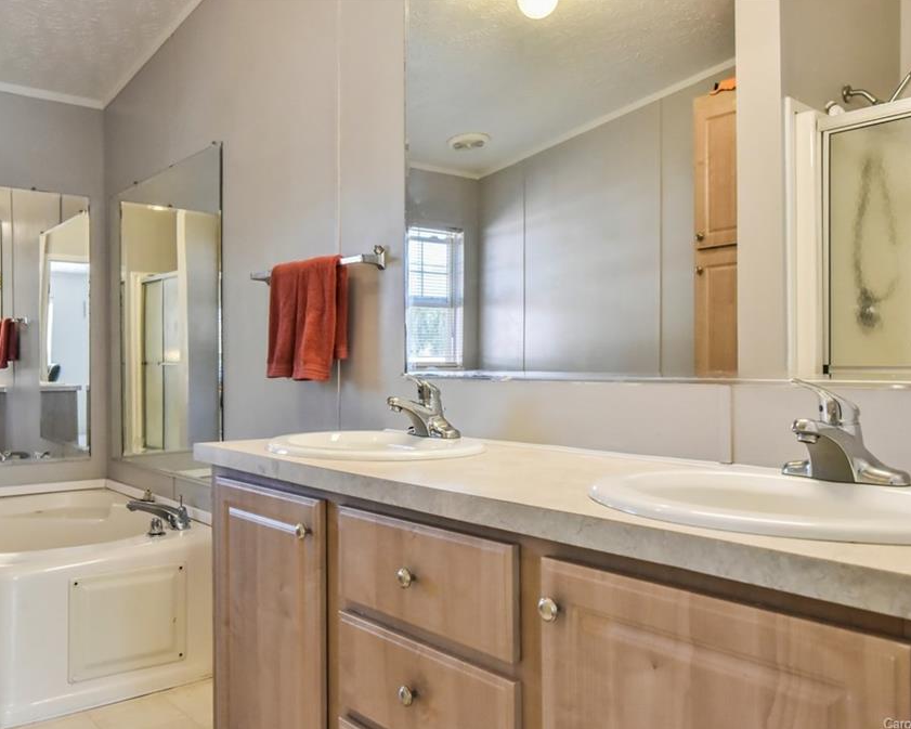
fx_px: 863
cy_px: 363
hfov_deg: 55.7
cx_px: 446
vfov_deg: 45.8
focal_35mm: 32
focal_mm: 28
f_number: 13
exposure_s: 1/160
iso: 4000
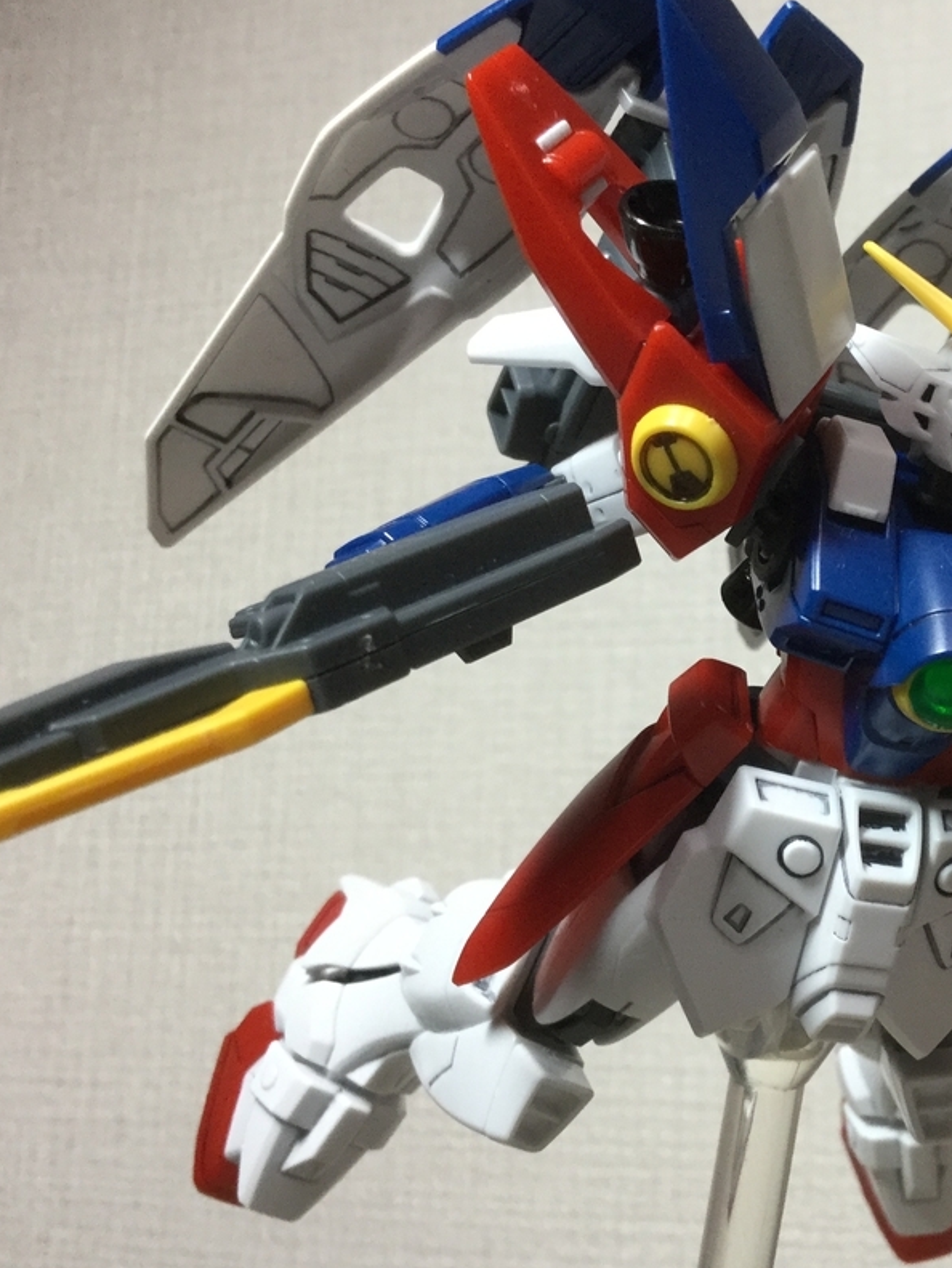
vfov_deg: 40.4
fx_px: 1722
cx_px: 774
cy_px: 641
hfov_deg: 30.1
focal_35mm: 47
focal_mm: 3.3
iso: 40
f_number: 2.4
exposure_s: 1/30
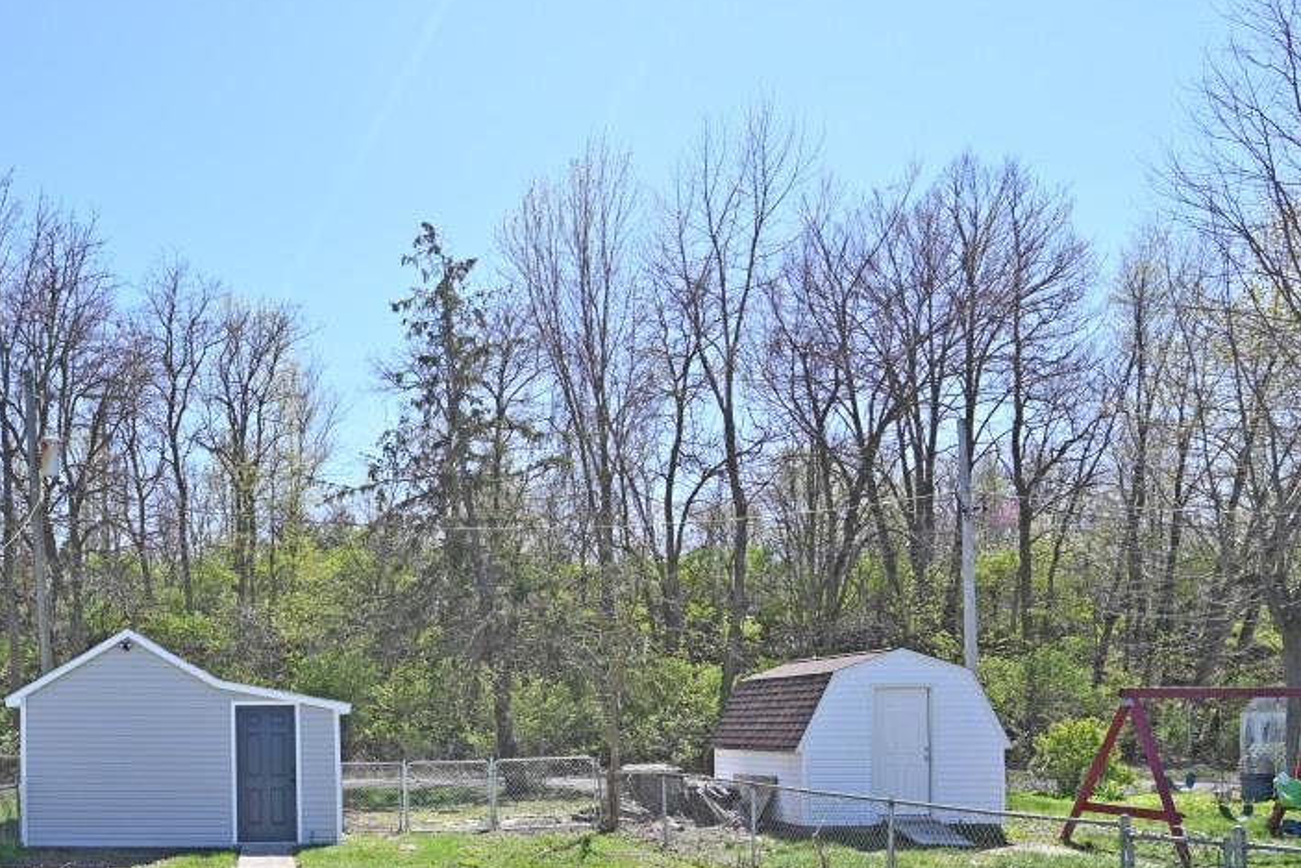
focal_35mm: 32
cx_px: 276
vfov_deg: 39.4
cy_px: 705
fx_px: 1157
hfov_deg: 55.0
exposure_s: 1/200
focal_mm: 15
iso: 64
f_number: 6.3
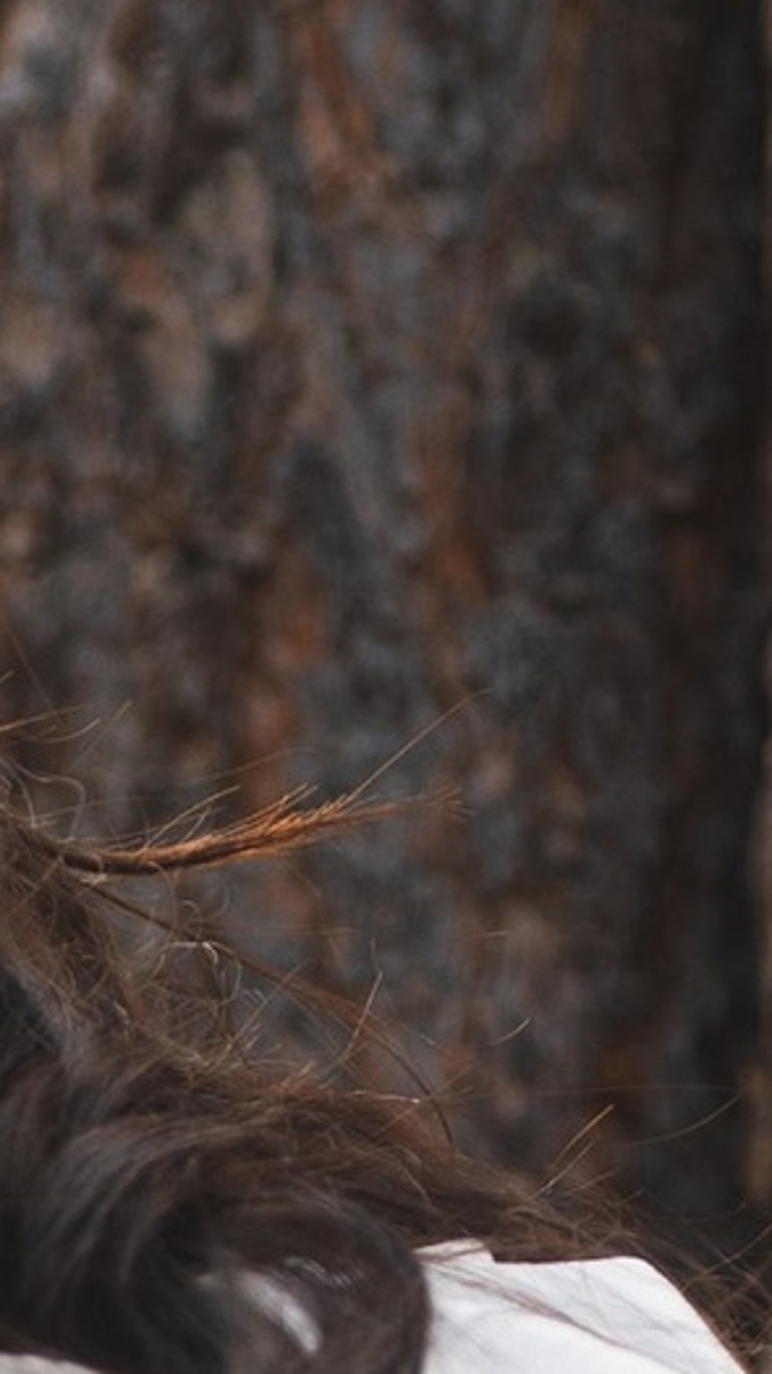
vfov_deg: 5.5
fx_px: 13986
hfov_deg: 3.1
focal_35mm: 384
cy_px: 2371
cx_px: -992
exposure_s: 1/400
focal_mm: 50
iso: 320
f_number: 2.8
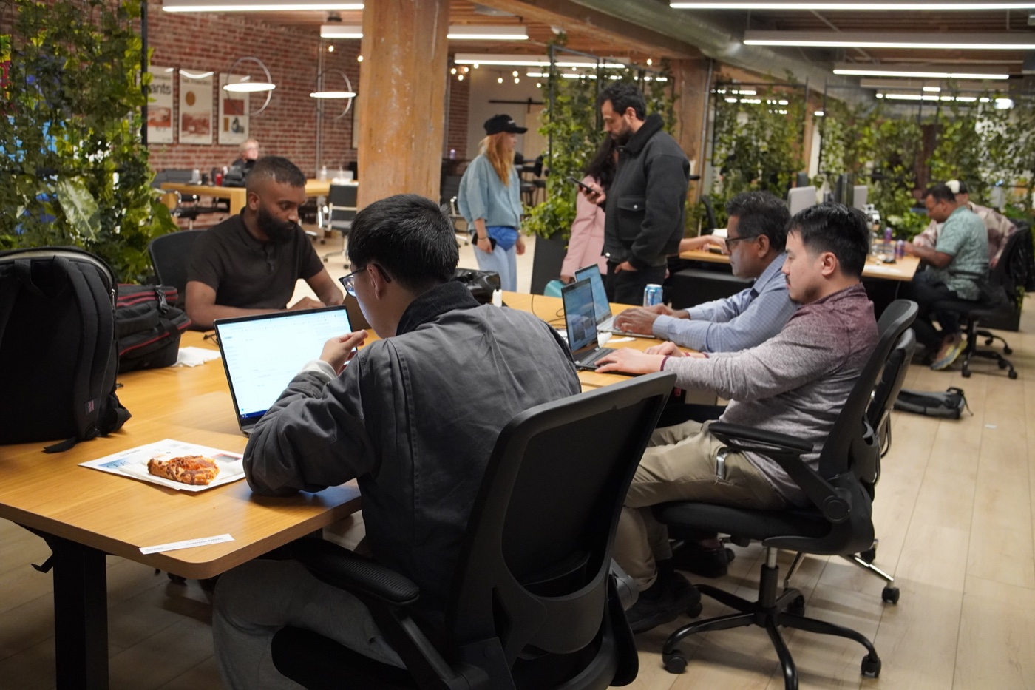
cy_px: 345
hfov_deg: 55.1
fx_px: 992
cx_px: 518
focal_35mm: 34
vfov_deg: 38.4
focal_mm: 23
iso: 3200
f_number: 4
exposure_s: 1/160
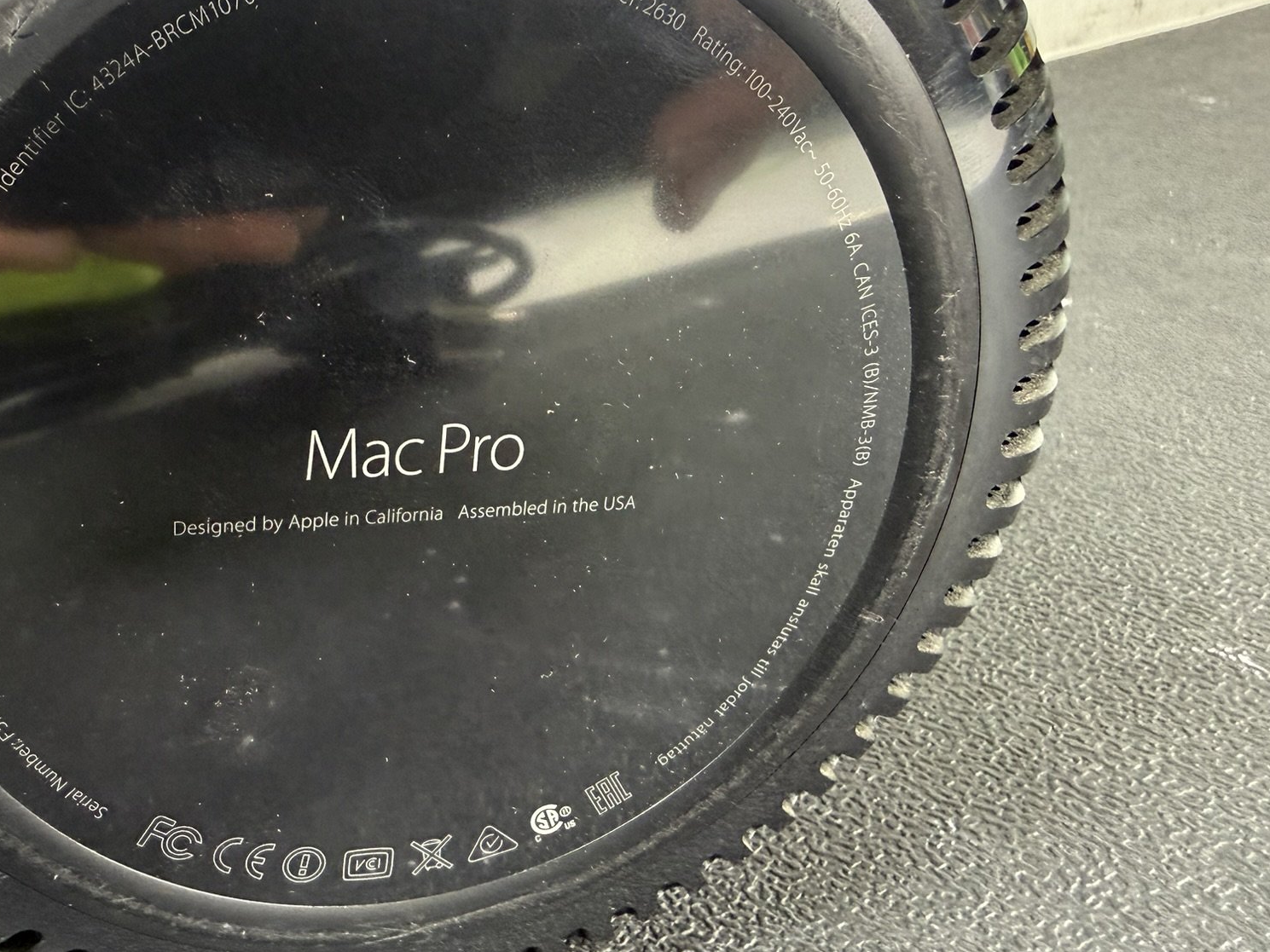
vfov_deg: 42.8
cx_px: 472
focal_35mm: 33
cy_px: 388
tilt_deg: -21.6
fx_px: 1211
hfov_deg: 54.7
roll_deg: +12.5
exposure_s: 1/60
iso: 640
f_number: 2.2
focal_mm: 2.22
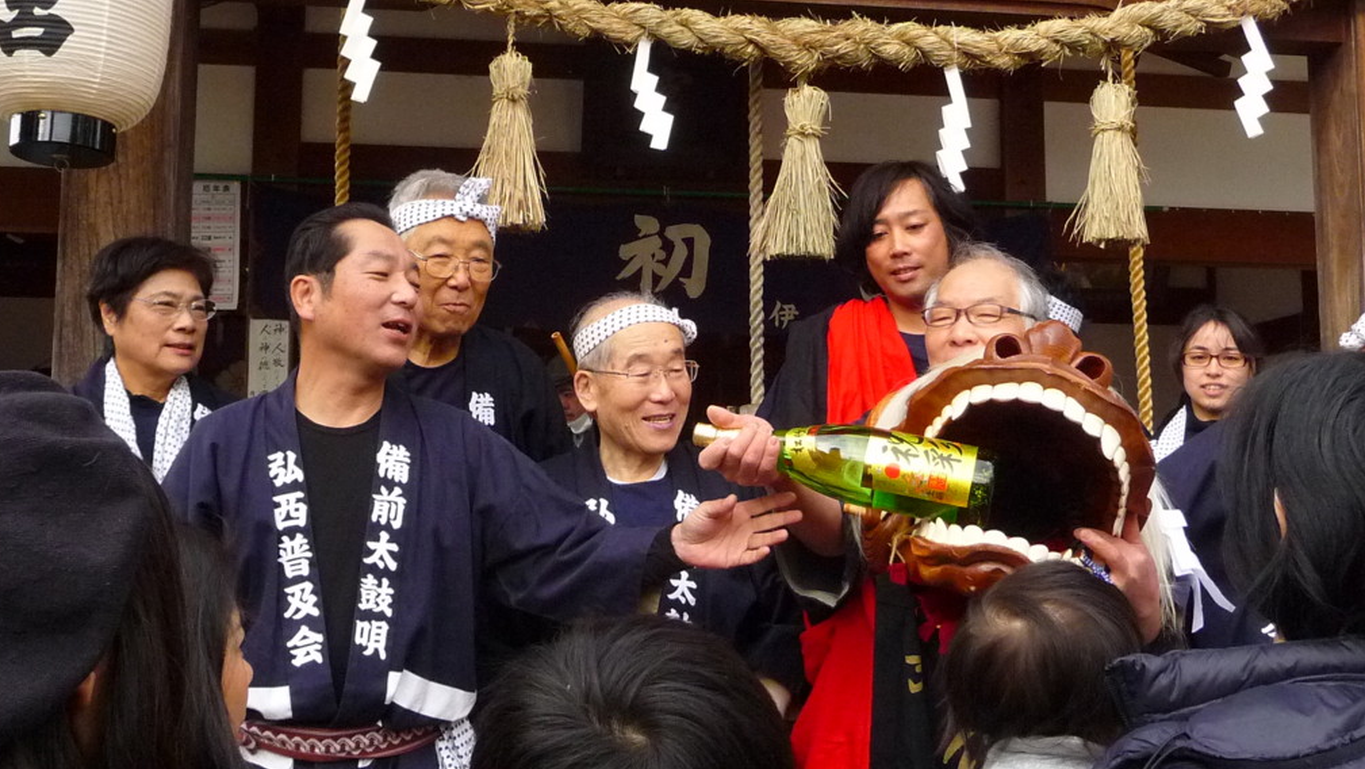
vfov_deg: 28.4
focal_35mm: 42
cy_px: 357
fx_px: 1520
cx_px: 683
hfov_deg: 48.3
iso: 400
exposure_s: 1/640
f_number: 3.3
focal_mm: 4.7
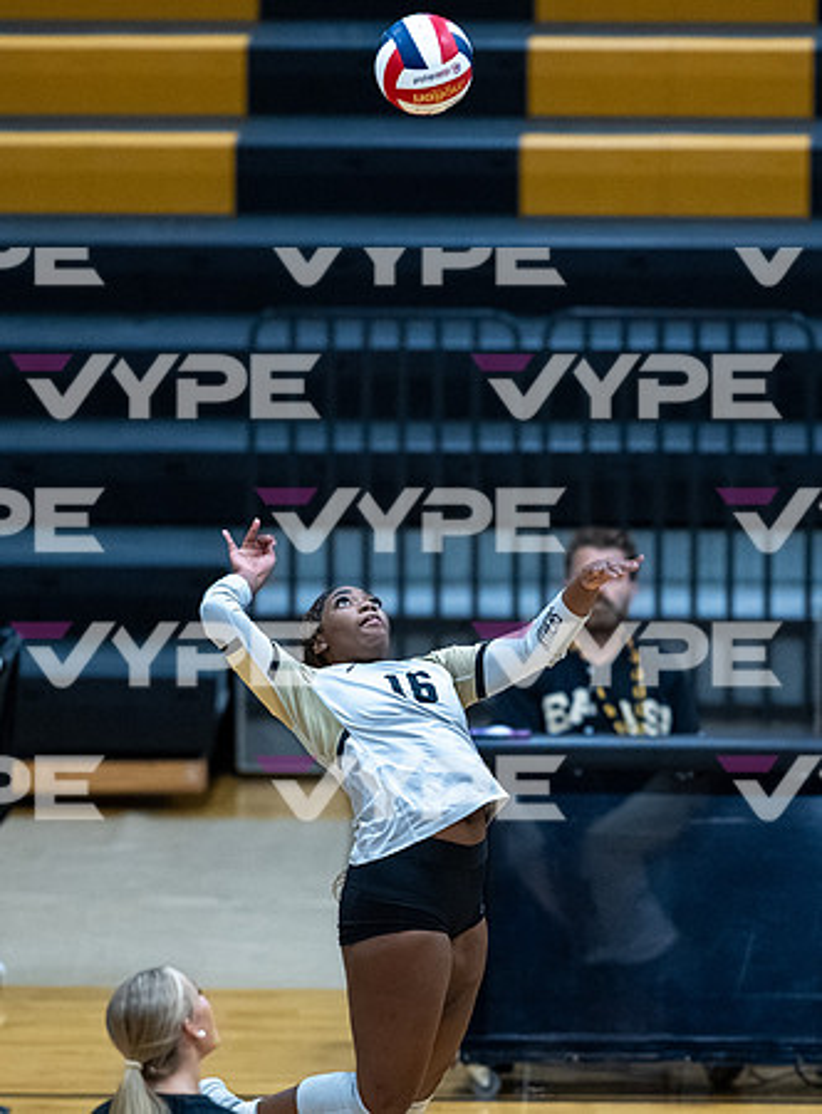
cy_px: 742
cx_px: 512
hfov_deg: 3.8
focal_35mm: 391
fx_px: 12510
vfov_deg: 5.1
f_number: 2
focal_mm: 200
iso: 4000
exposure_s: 1/1600
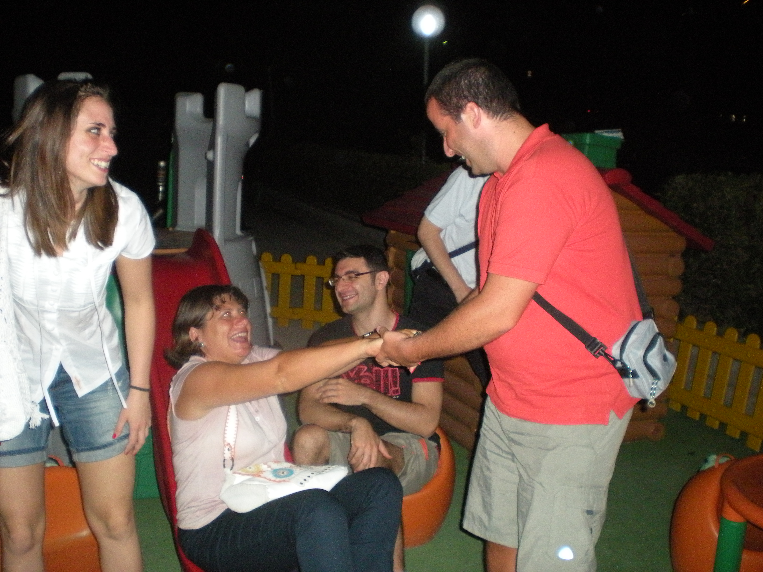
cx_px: 382
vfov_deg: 37.7
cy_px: 286
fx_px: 838
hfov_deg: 49.0
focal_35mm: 38
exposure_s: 1/60
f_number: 3.1
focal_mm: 6.3
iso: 491
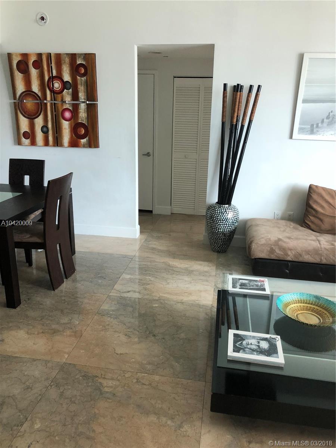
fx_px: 362
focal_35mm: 28
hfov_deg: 49.7
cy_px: 224
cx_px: 168
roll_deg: -0.9
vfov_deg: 63.4
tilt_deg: -18.1
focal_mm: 4
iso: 40
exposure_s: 1/24
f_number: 1.8
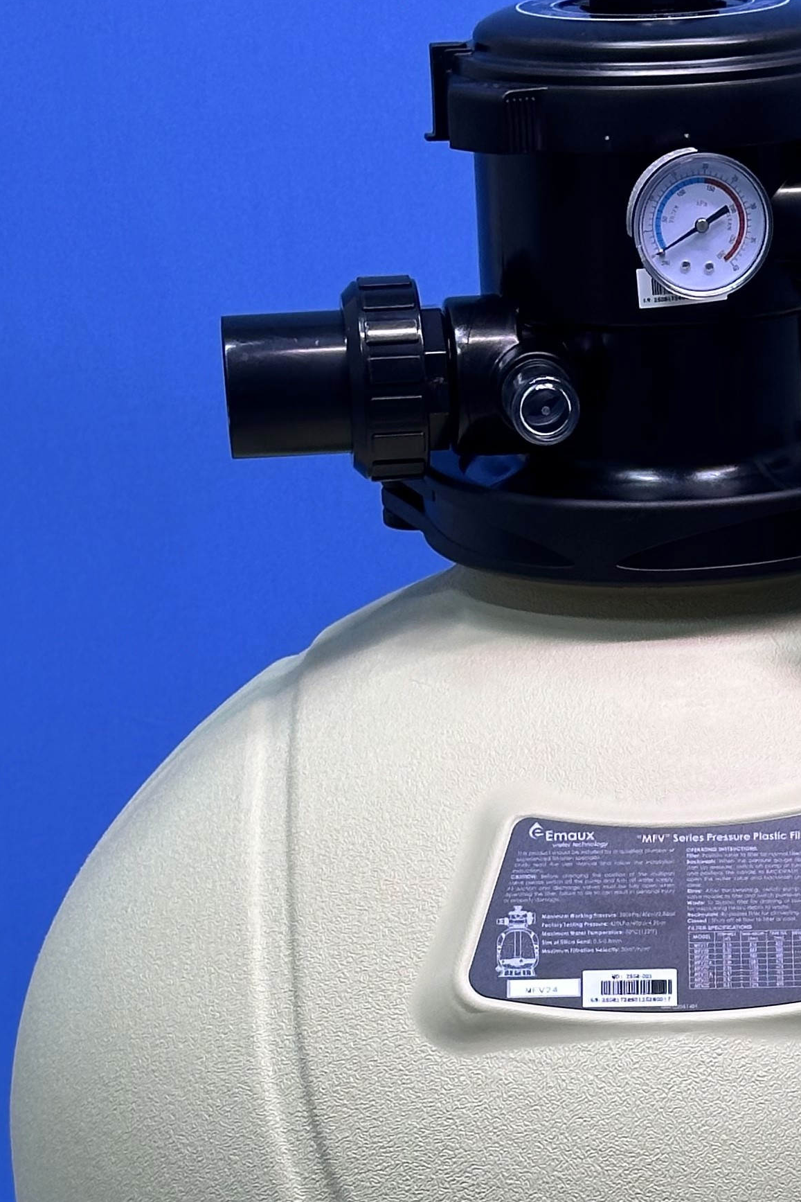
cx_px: 658
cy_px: 1077
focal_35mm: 116
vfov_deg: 17.4
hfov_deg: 11.8
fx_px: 3870
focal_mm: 6.86
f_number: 1.78
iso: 50
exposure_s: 1/100
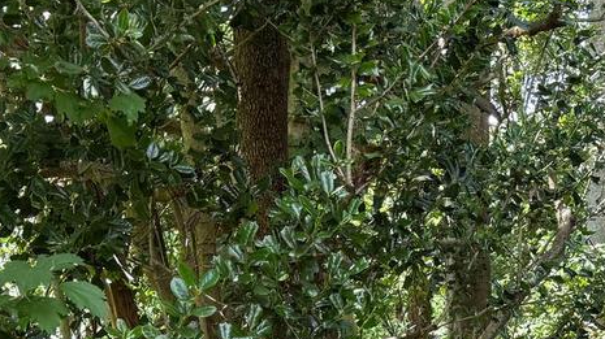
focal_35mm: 81
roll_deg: +0.5
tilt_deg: -10.8
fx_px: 1299
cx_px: 362
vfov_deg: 13.0
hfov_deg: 26.2
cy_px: 664
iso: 100
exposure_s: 1/121
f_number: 1.78
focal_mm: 6.76
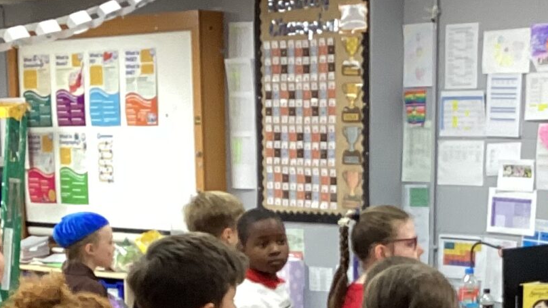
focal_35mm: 107
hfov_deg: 19.9
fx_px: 1555
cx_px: 373
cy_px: 463
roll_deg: +0.0
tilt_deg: -11.8
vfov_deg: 10.9
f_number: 2.4
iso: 125
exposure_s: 1/50
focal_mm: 3.3
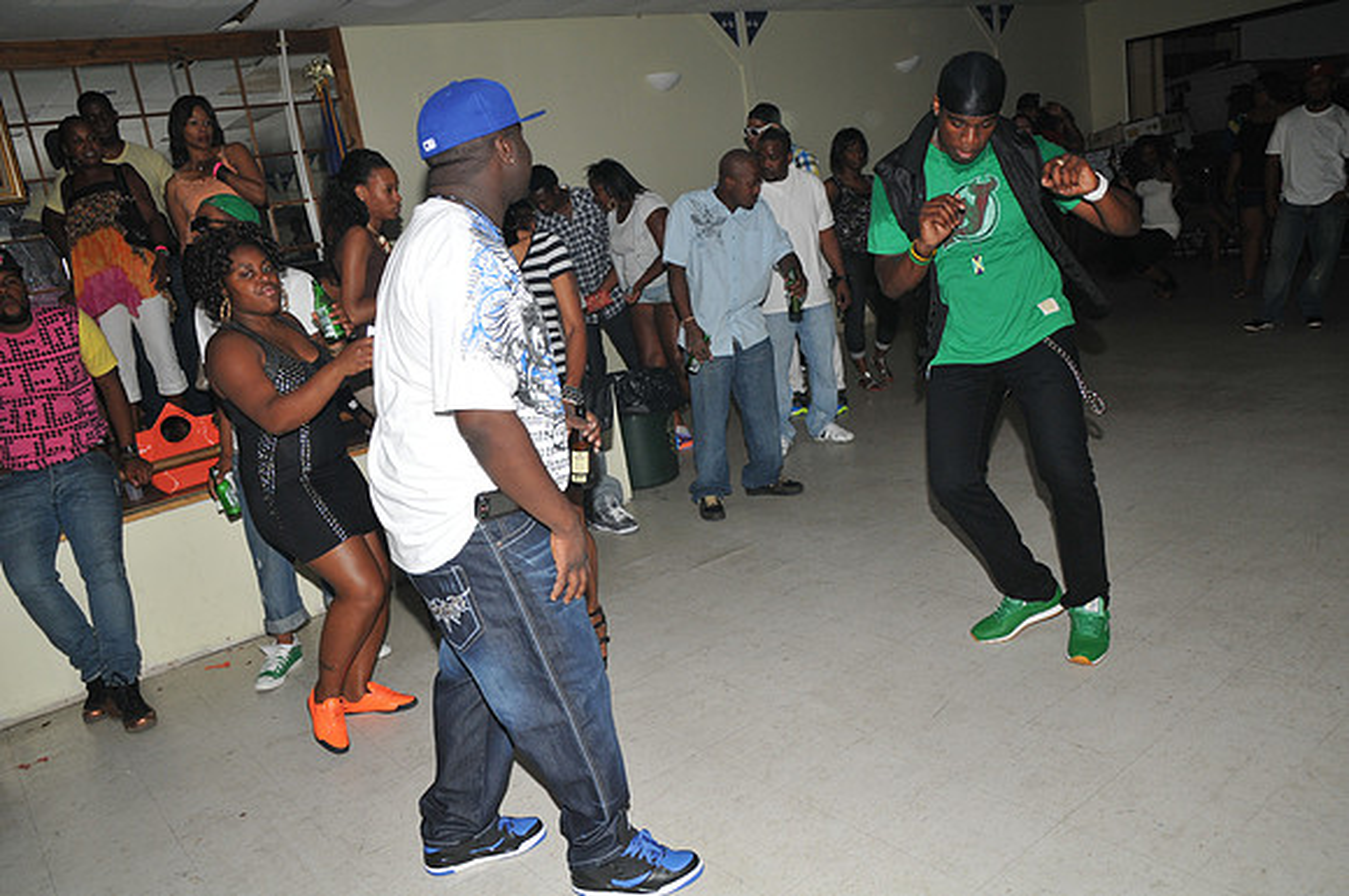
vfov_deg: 47.8
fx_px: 1010
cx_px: 674
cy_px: 448
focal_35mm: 27
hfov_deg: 67.5
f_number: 5
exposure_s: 1/250
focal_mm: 18
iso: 320
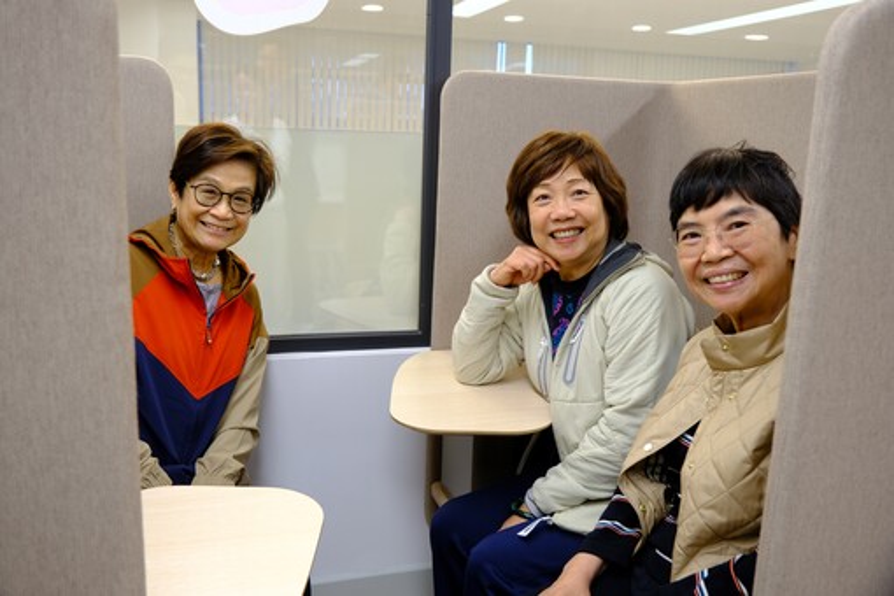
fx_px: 745
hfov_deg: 61.9
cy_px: 298
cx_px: 447
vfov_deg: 43.6
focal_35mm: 30
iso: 160
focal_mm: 20.2
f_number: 4
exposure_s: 1/17
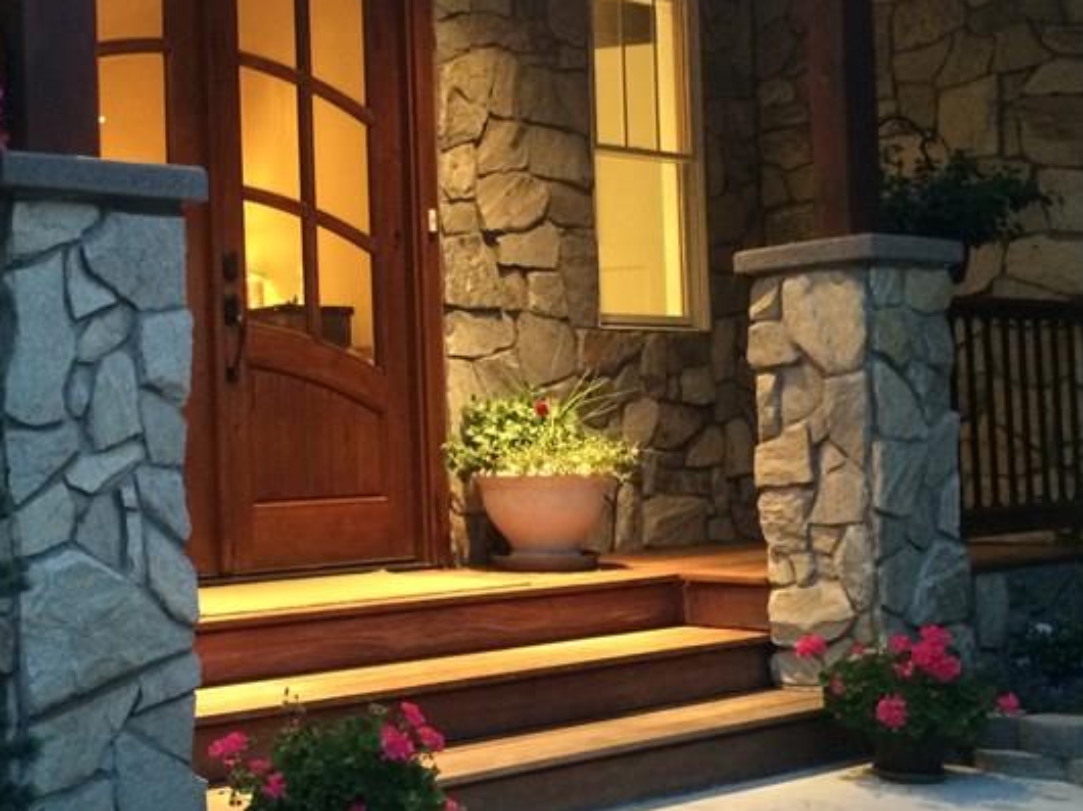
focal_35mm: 58
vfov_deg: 25.2
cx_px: 290
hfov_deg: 32.7
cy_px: 392
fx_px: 1814
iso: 320
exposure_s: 1/15
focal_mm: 4.12
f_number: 2.2
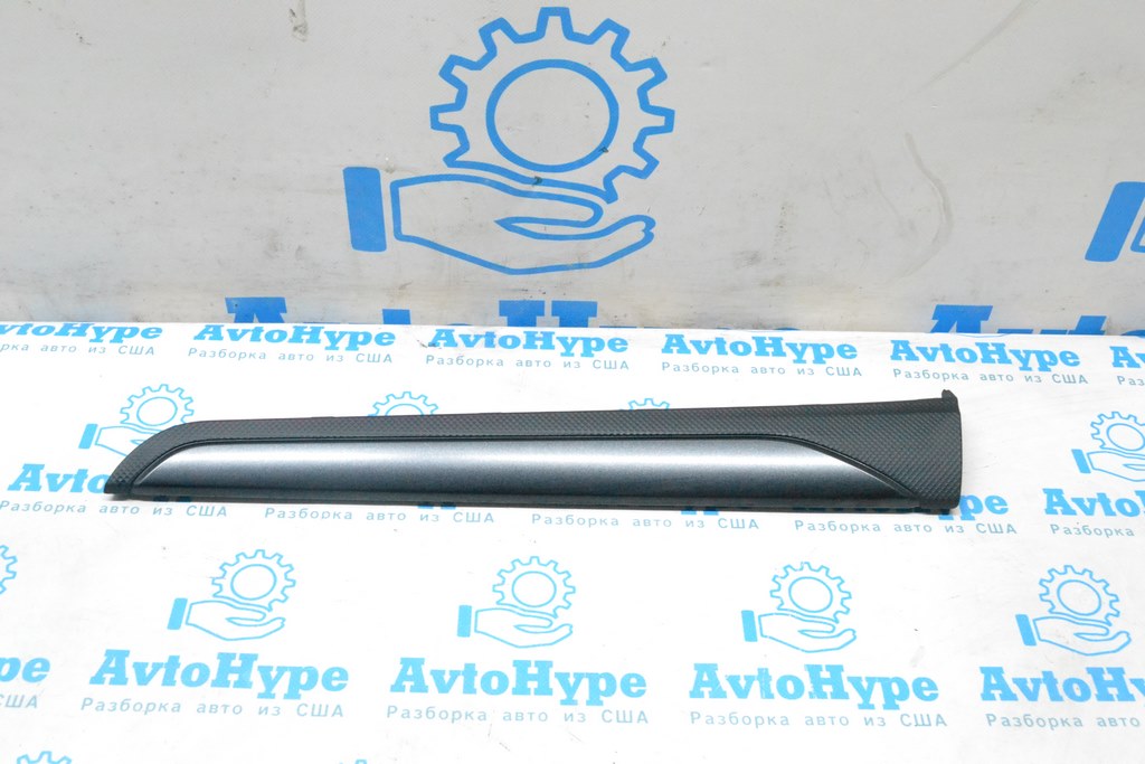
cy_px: 382
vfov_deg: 34.2
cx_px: 572
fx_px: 1241
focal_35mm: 39
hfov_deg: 49.5
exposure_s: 1/160
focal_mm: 26
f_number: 9
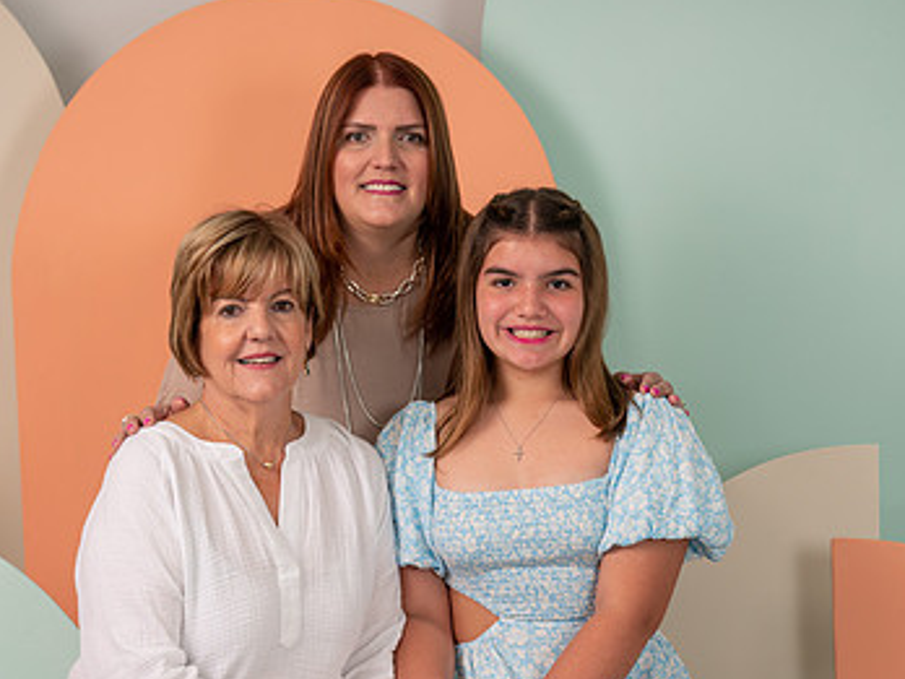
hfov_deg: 24.7
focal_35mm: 79
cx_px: 419
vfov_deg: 18.6
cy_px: 446
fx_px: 2065
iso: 160
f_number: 4
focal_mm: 47
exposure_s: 1/100
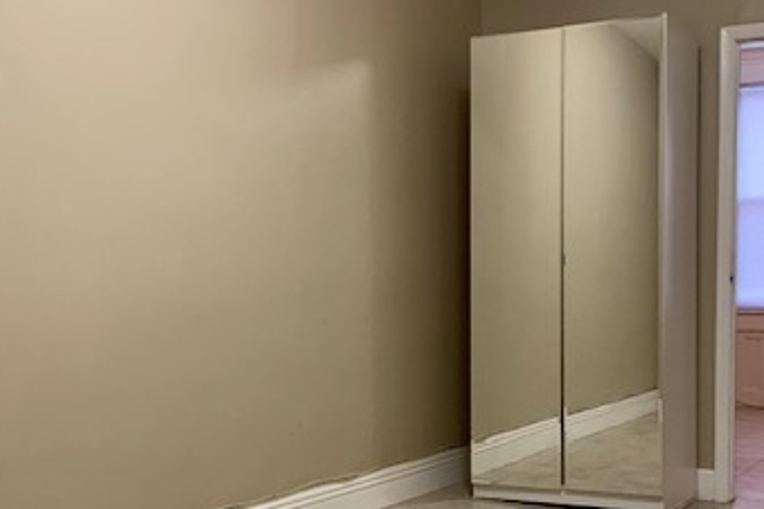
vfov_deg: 26.3
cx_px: 453
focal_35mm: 51
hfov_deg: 38.7
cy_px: 349
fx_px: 1082
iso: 250
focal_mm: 4.25
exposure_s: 1/40
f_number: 1.8
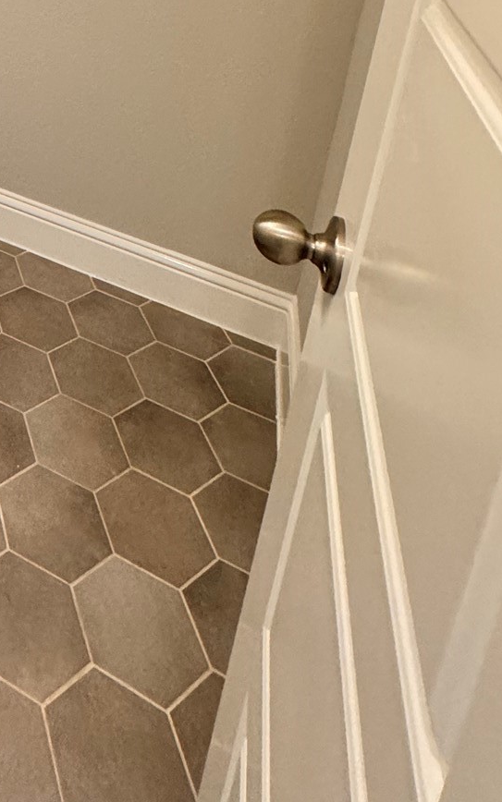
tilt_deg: -9.8
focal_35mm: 35
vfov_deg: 41.3
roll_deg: -5.1
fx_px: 766
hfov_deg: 29.4
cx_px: -146
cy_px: -122
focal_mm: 2.22
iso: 250
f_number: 2.2
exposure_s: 1/120
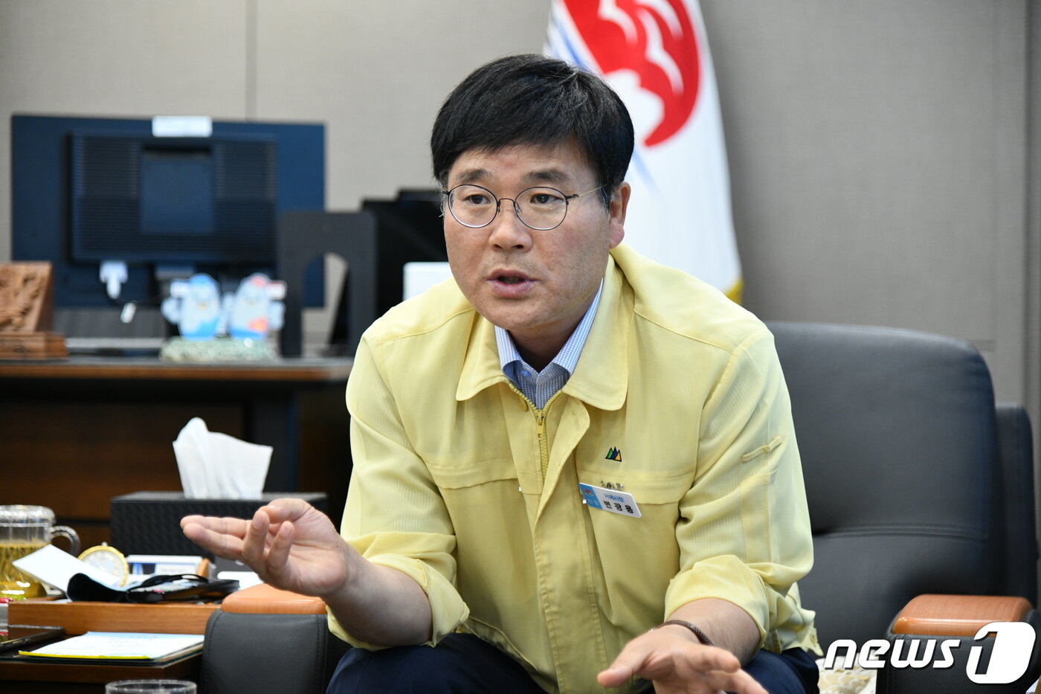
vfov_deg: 13.7
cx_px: 520
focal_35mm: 100
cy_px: 347
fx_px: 2891
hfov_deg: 20.4
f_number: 4
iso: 1800
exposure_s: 1/250
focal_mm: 100
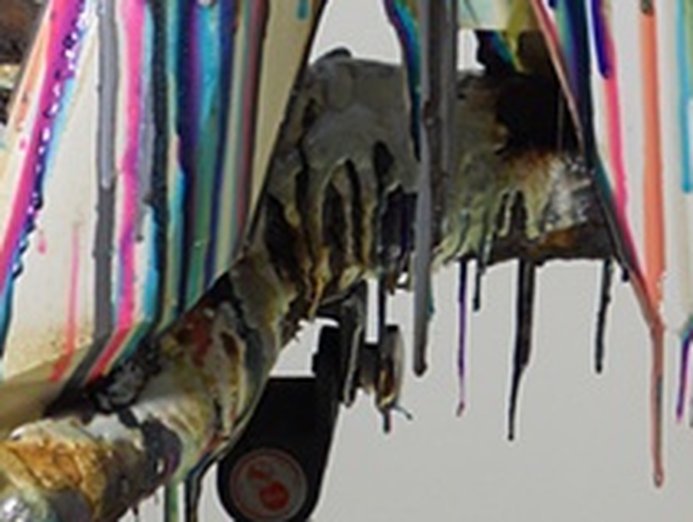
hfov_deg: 17.1
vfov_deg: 12.7
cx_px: 394
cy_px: -53
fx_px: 2306
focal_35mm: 115
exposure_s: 1/10
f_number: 3.9
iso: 100
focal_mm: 6.9
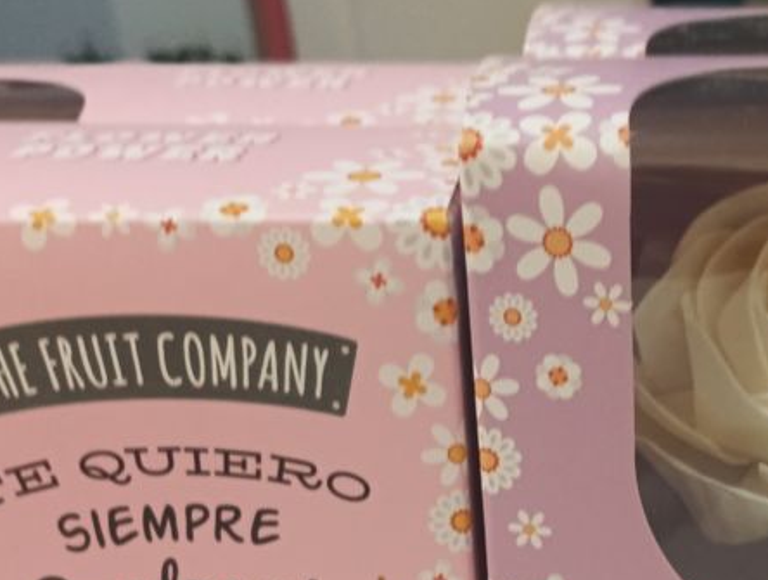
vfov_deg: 22.3
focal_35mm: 63
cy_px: 615
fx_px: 1401
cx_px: 746
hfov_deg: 28.9
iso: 1498
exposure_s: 1/25
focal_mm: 4.26
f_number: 1.8
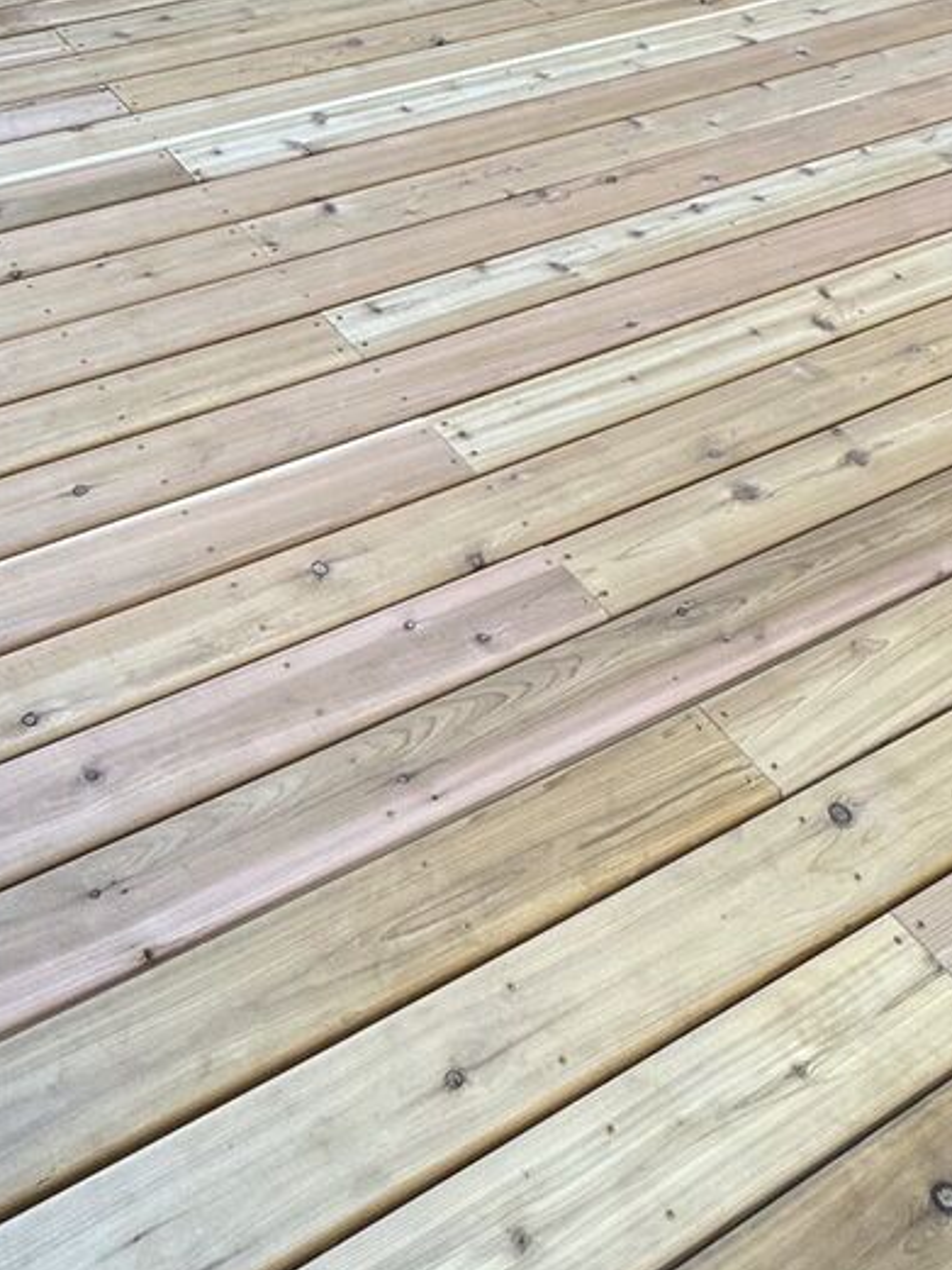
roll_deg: -2.1
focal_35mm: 43
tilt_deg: -22.4
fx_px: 1576
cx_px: 153
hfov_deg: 32.4
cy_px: -44
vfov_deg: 38.2
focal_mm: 2.22
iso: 64
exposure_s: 1/99
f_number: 2.2
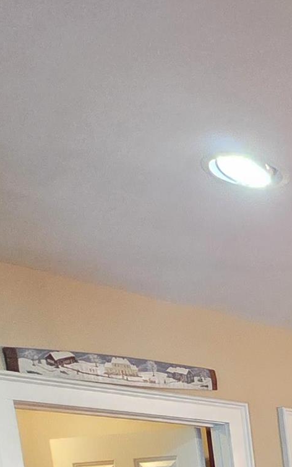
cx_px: 642
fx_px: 714
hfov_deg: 15.9
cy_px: 656
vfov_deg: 27.8
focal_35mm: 56
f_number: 1.9
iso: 1250
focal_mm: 2.2
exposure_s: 1/60
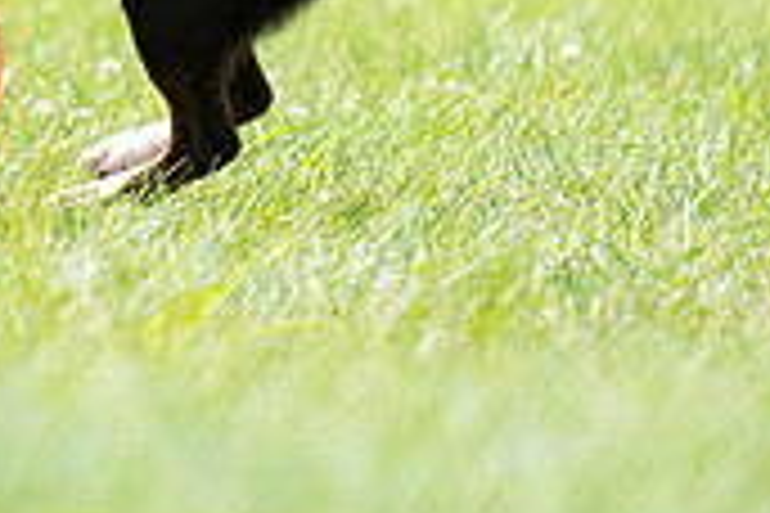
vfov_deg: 0.8
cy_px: -218
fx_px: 38112
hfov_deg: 1.2
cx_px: -23
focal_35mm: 1782
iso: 3200
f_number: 6.3
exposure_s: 1/4000
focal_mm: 524
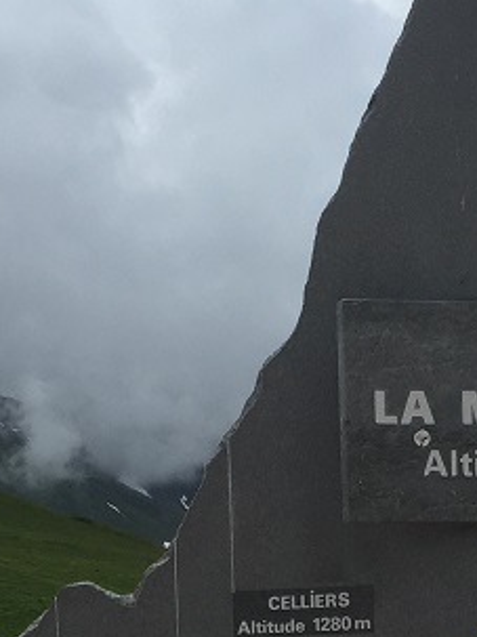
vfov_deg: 18.3
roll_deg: +0.8
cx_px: 269
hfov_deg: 14.5
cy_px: 767
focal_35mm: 102
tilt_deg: -1.0
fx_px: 1875
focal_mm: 4.15
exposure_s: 1/2825
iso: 32
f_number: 2.2
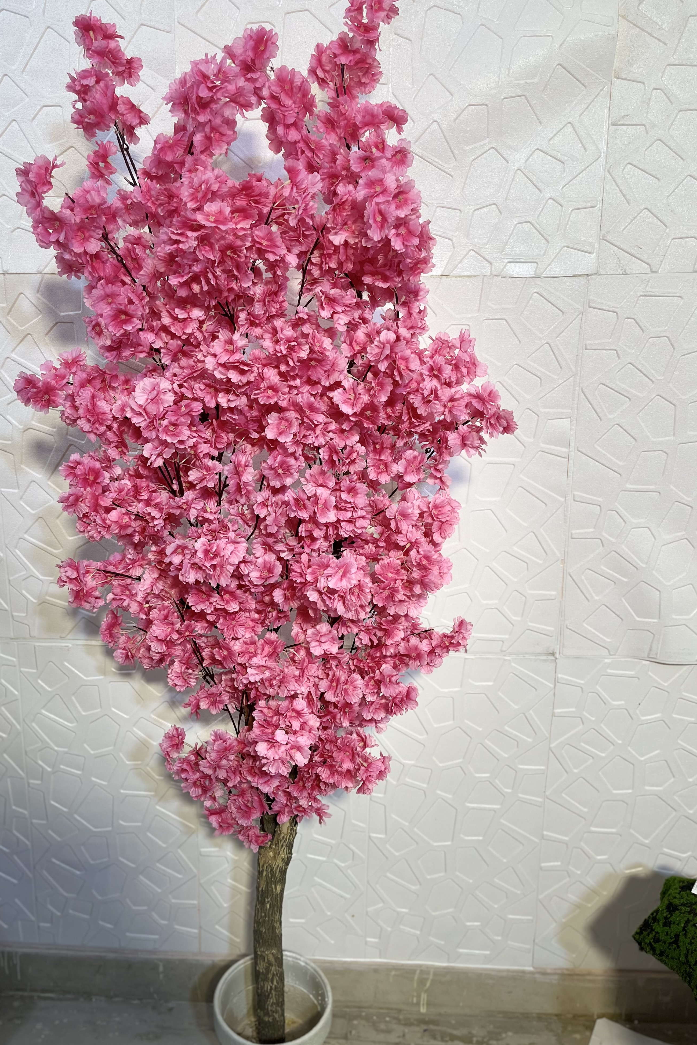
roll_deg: +0.1
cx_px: 310
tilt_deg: -14.7
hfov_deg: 46.3
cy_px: 510
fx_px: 813
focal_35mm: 28
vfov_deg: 65.5
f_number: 1.6
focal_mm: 5.1
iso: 80
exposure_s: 1/100
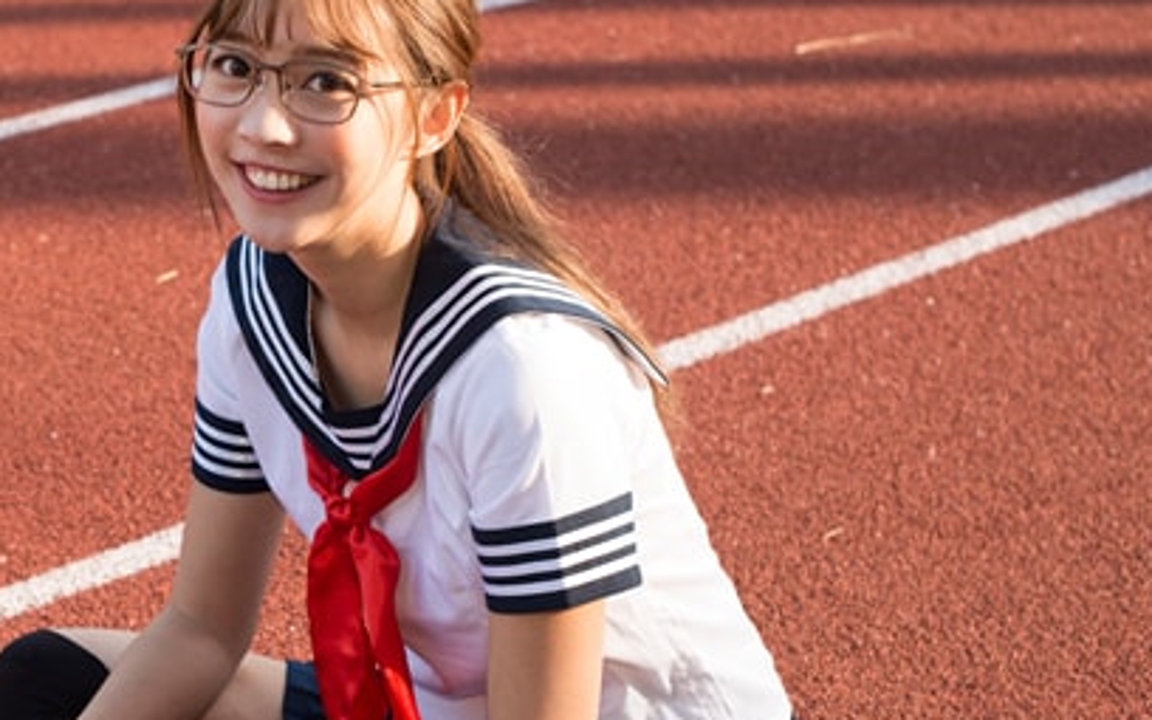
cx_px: 127
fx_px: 3140
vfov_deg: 13.1
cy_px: 455
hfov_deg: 20.4
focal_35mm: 100
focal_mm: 50
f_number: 4.5
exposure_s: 1/200
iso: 100
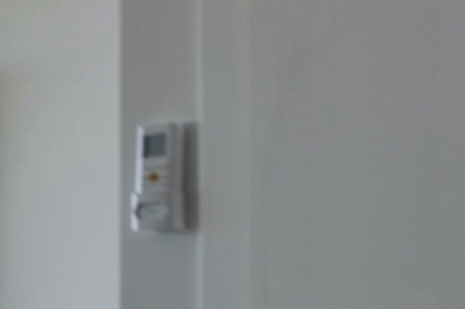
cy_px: 251
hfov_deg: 11.5
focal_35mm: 91
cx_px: -933
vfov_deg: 14.9
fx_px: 1174
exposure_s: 1/640
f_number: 2.2
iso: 100
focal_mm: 14
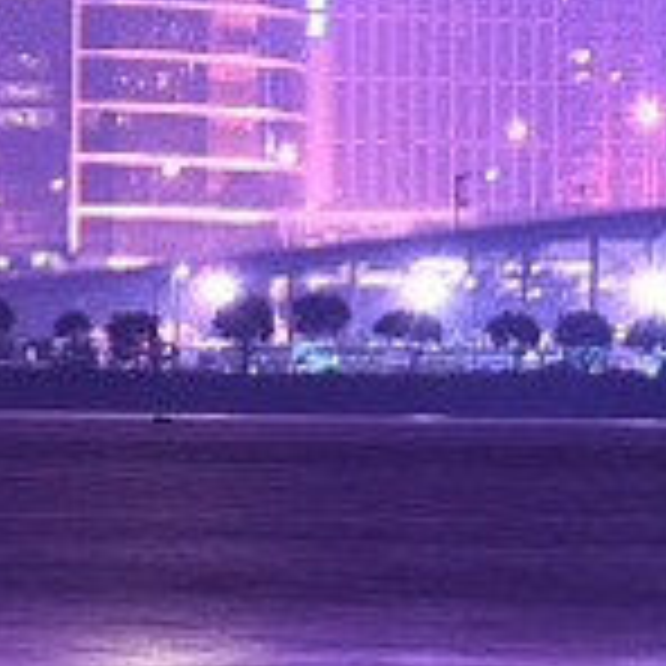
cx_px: -162
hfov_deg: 1.9
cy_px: -416
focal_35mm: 899
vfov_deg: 1.9
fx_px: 19569
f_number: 16
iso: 400
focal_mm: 98
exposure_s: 10
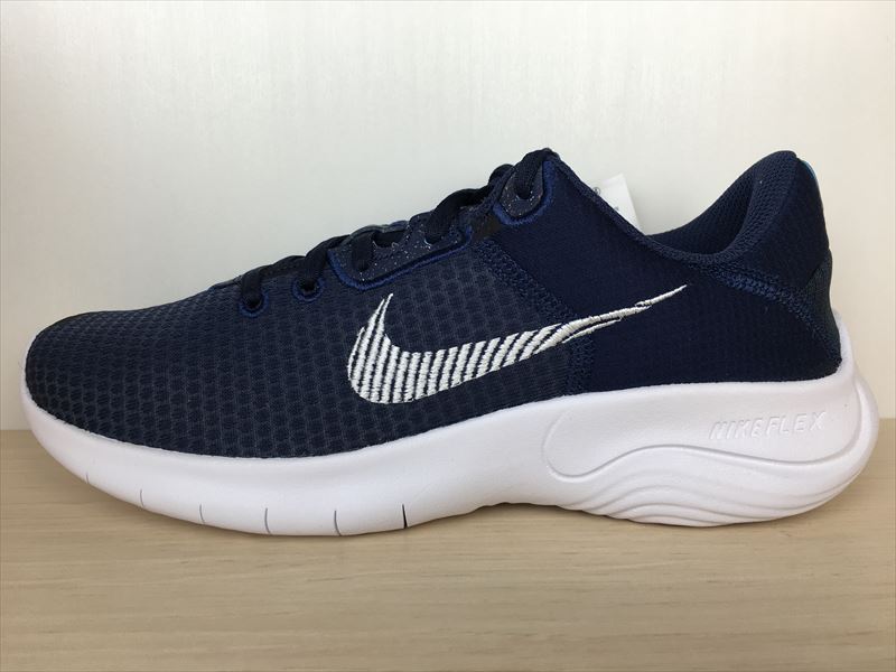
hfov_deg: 61.7
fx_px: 751
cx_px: 448
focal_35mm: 29
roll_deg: +0.6
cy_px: 336
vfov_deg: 48.2
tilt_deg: -9.4
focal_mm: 4.15
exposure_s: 1/120
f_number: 2.2
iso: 32
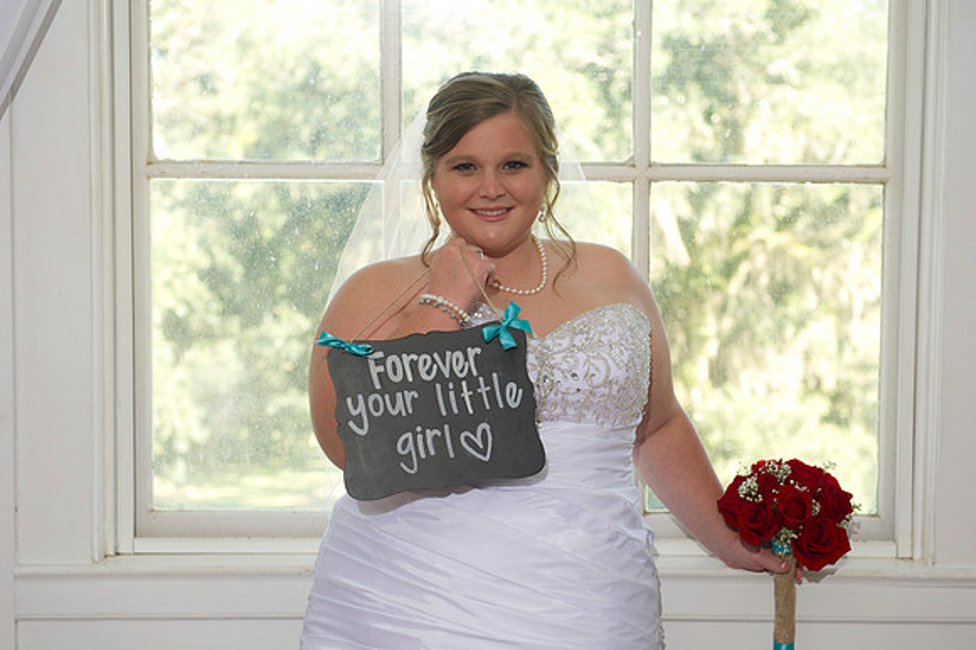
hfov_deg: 28.9
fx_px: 1897
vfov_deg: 19.4
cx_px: 488
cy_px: 325
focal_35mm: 70
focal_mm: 70
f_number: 5.6
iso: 640
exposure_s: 1/100
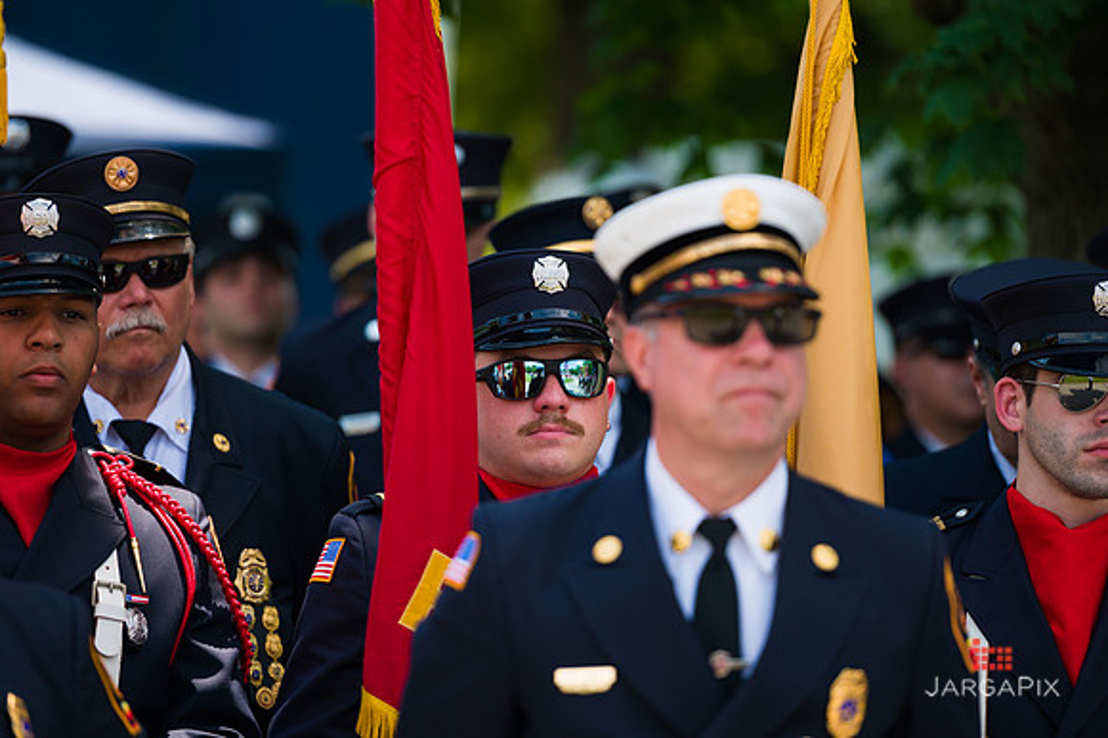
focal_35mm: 200
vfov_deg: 6.9
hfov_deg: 10.3
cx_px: 554
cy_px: 369
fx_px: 6152
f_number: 3.2
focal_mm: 200
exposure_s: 1/1600
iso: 200
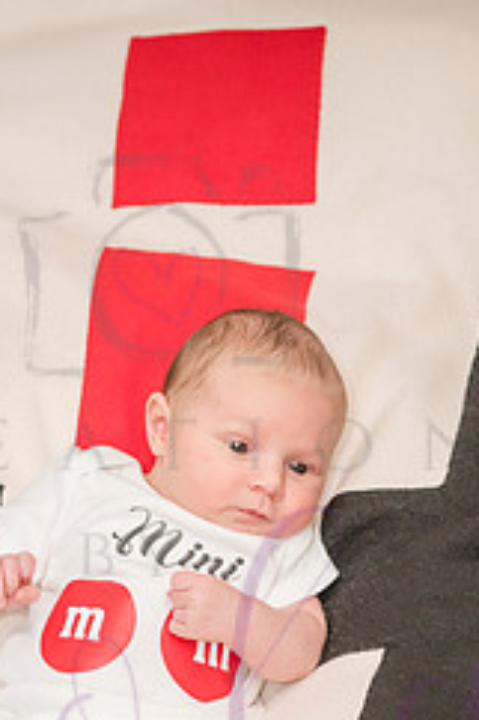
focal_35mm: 158
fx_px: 3158
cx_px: 170
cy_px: 550
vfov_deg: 13.0
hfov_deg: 8.7
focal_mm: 85
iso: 800
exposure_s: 1/250
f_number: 4
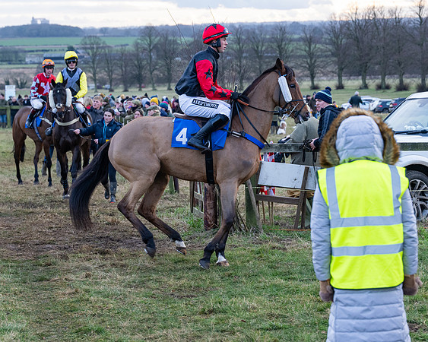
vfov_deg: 13.0
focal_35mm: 118
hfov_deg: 16.3
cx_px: 222
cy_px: 171
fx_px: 1498
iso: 800
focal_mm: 70
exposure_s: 1/400
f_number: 4
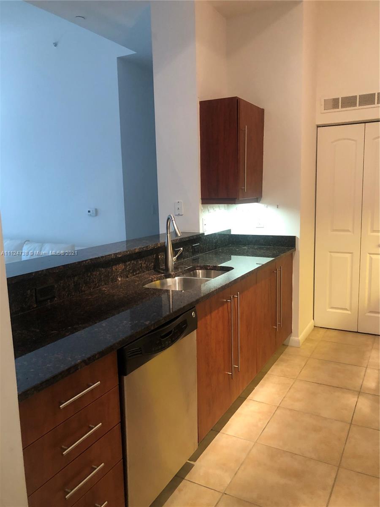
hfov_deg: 49.7
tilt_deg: -10.7
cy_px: 254
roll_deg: +2.6
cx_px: 190
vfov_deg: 63.4
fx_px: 410
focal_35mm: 28
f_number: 1.8
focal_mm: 3.99
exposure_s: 1/15
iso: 80
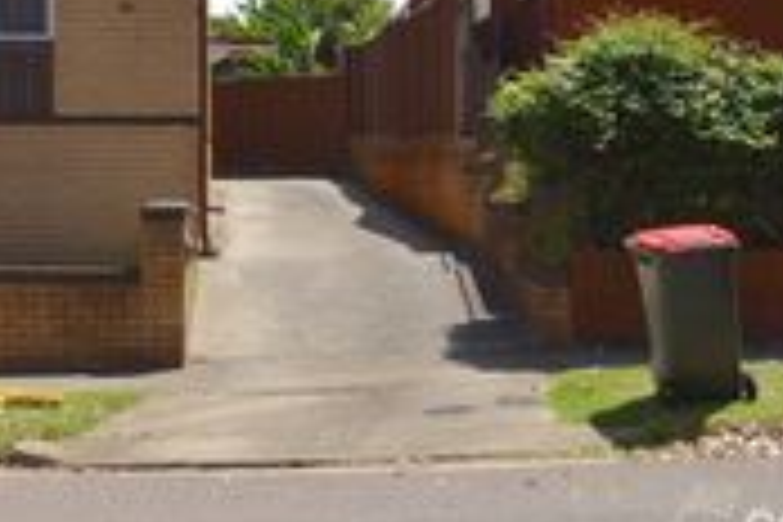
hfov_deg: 21.9
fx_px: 1936
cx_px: -32
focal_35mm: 89
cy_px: -88
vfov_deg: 14.9
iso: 100
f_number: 8
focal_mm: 22
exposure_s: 1/200
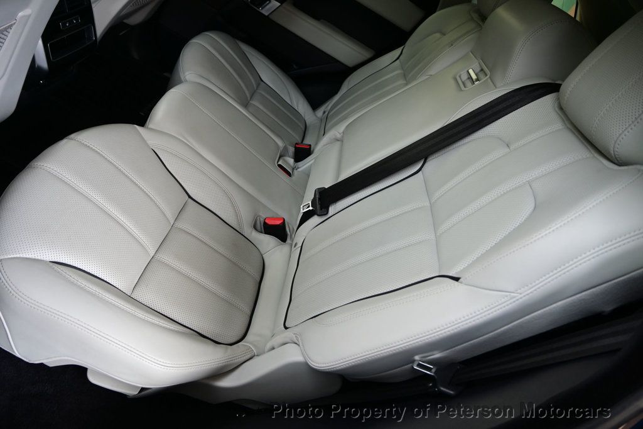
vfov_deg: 53.1
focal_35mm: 24
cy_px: 214
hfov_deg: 73.8
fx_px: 429
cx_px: 322
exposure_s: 1/50
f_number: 3.5
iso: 100
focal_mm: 16
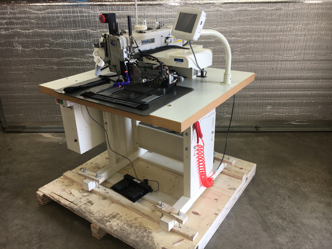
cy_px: 124
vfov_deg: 48.2
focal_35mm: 29
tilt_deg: -24.2
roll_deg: +0.3
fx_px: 278
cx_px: 166
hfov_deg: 61.7
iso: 25
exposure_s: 1/30
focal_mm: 4.15
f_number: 2.2
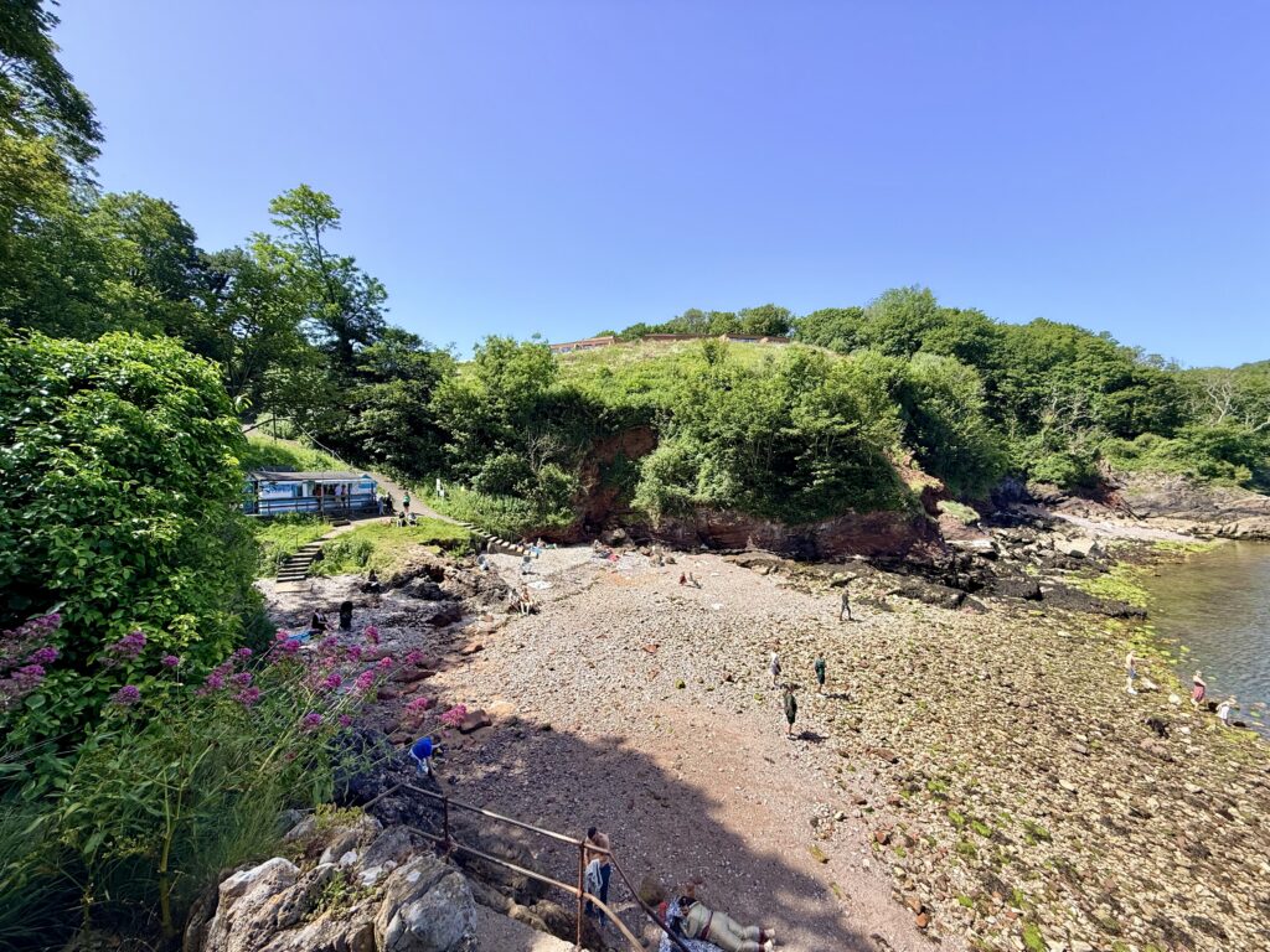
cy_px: 476
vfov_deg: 85.7
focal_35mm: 14
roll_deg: +0.5
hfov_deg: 102.1
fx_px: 514
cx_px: 635
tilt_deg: +0.5
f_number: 2.2
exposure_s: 1/1033
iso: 50
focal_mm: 2.22
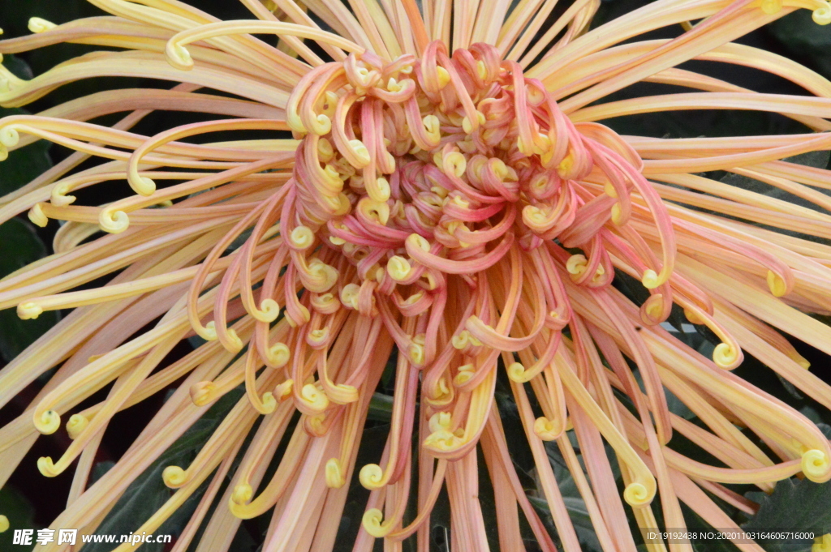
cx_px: 416
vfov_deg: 6.5
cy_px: 276
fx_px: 4843
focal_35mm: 210
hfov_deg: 9.8
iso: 6400
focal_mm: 140
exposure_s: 1/60
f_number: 32
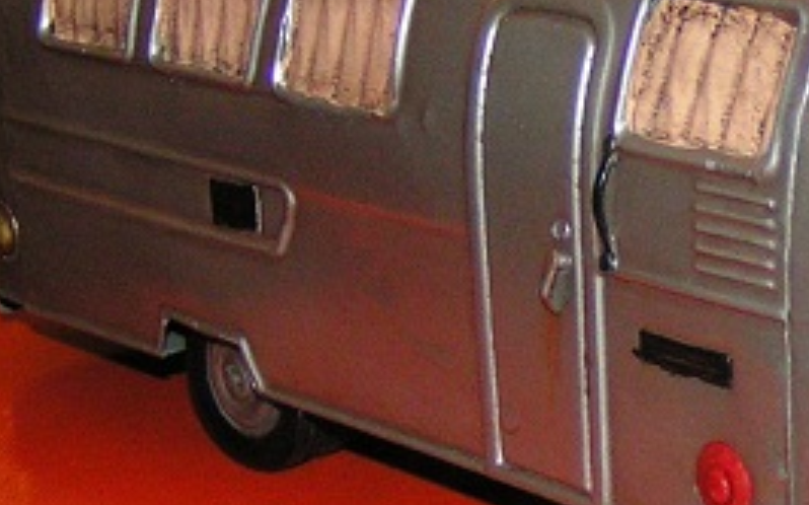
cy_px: 256
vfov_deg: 10.8
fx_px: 2667
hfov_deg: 16.7
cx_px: 888
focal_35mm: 121
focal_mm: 5.8
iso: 200
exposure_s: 1/40
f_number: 2.8
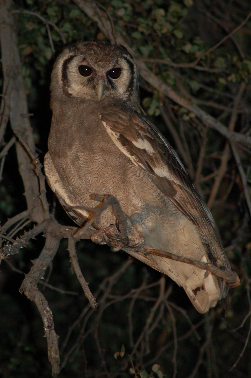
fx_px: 2829
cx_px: 126
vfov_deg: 7.6
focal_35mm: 270
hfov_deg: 5.1
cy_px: 189
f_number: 4.8
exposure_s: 1/60
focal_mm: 180
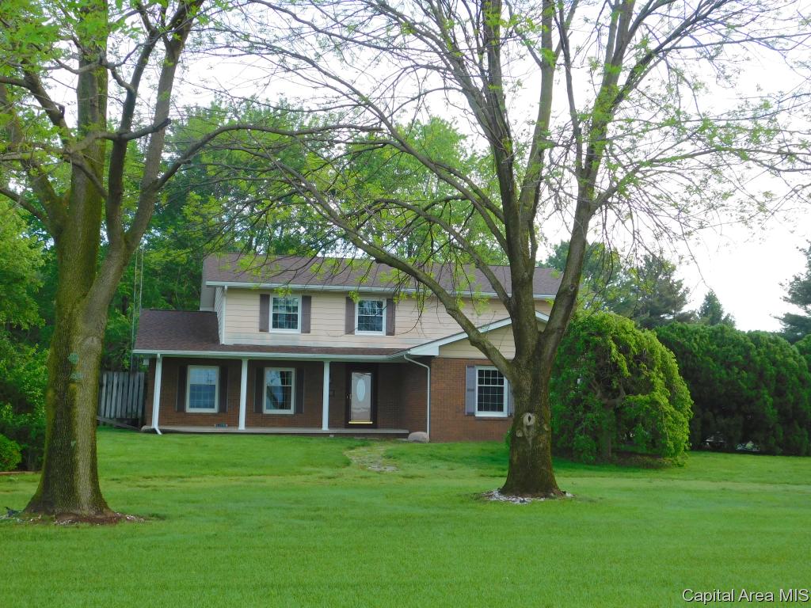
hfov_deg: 42.1
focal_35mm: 45
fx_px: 1054
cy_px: 304
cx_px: 406
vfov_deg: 32.2
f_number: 3.7
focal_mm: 8
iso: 125
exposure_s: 1/125
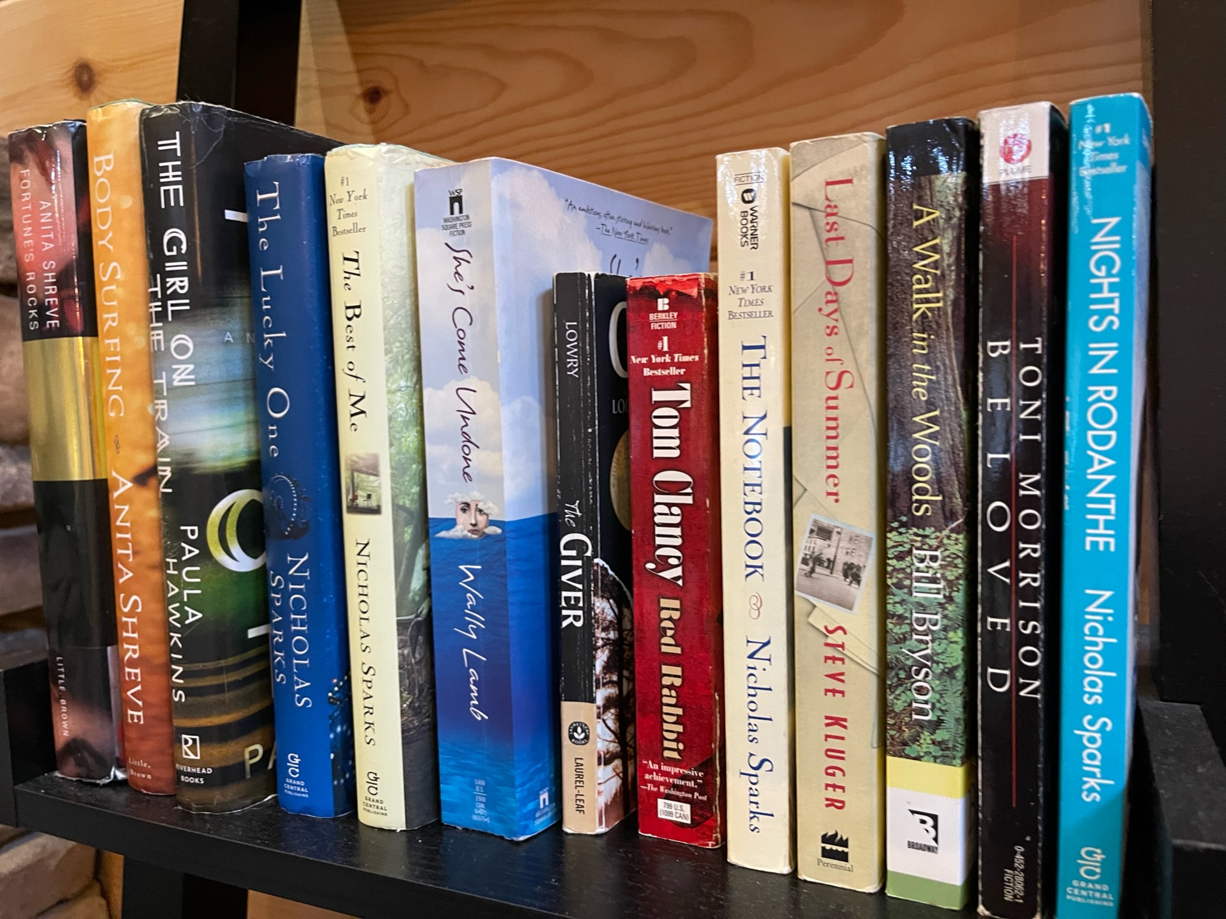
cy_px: 460
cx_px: 613
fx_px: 921
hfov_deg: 67.3
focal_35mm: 26
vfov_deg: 53.0
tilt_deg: -4.3
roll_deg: +2.1
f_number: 1.6
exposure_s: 1/30
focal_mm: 5.1
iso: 500
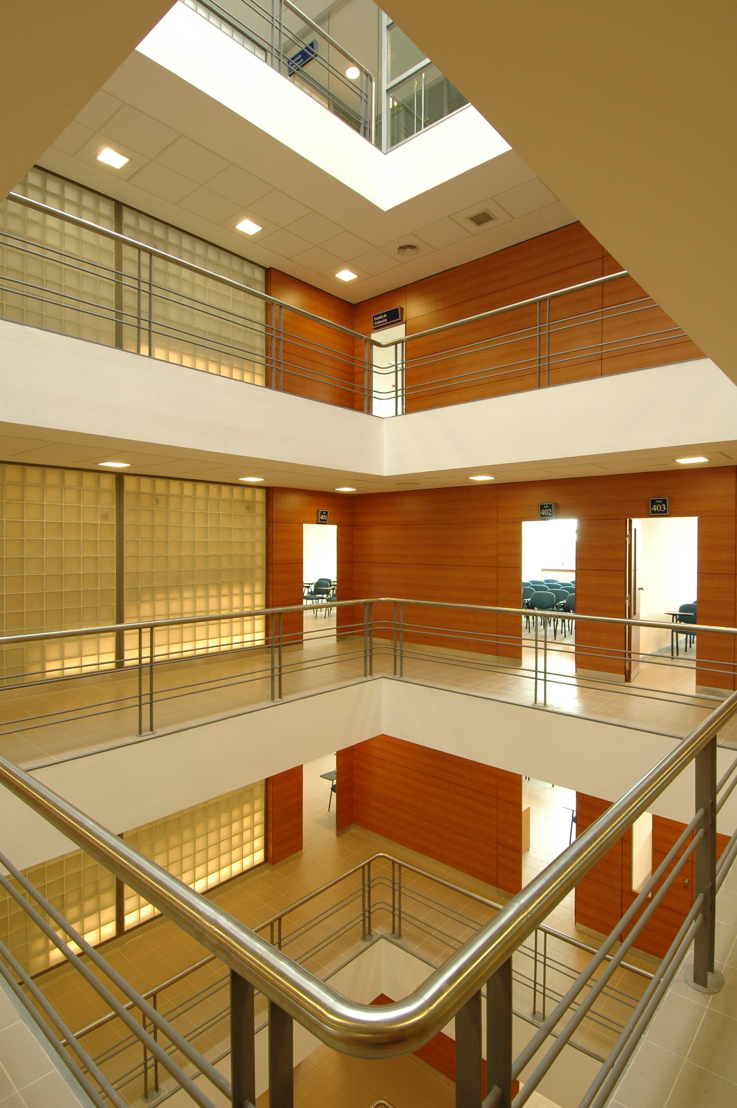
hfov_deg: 67.3
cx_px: 368
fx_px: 554
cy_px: 554
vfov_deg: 90.1
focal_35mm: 18
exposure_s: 1/8
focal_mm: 12
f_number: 9.5
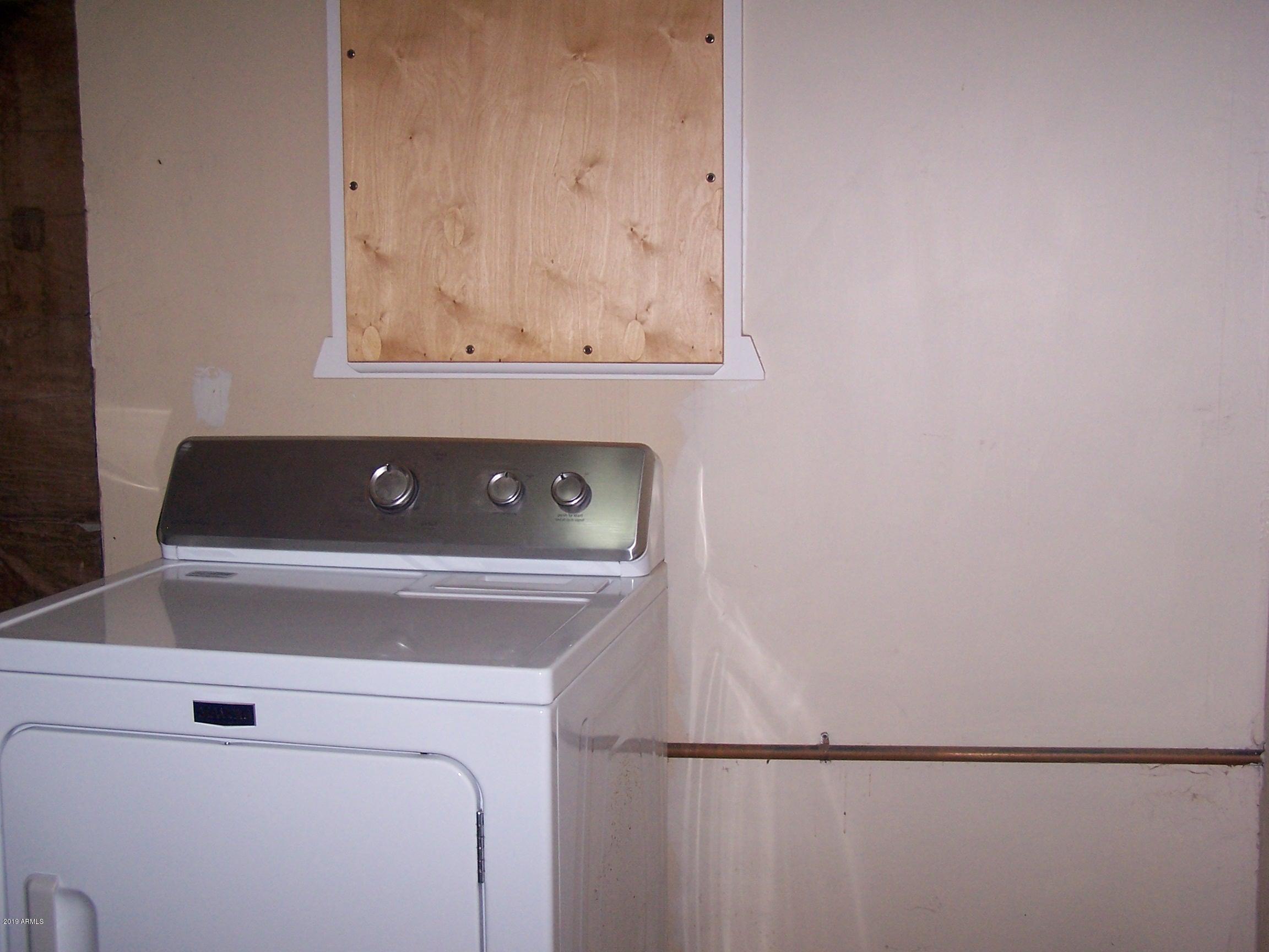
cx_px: 634
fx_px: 1576
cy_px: 476
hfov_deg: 43.9
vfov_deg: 33.6
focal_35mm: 43
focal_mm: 7.1
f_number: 2.8
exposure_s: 1/60
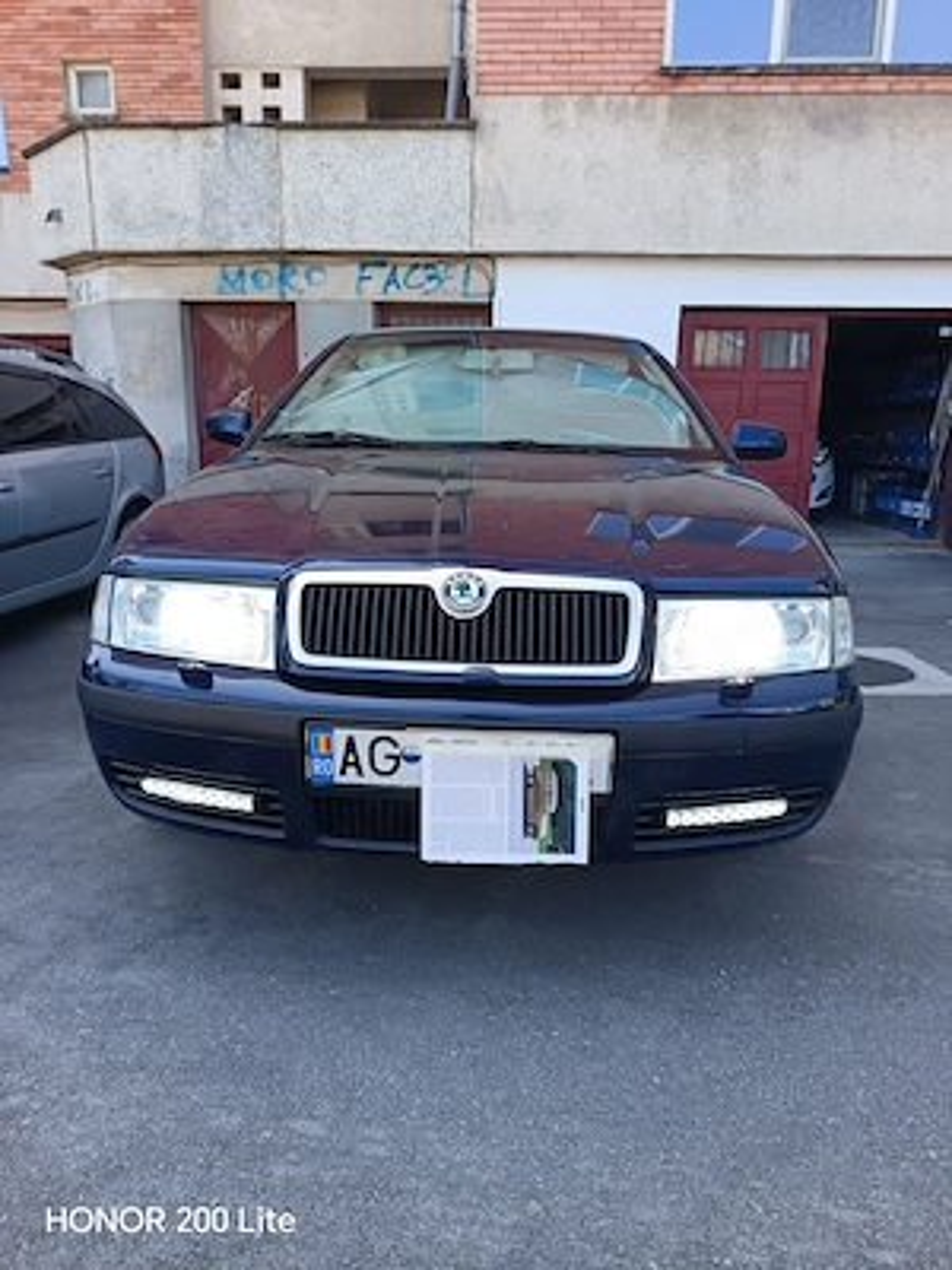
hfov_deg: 56.8
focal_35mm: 24
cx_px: 476
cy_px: 635
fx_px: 880
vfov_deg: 71.6
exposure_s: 1/100
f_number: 1.75
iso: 174
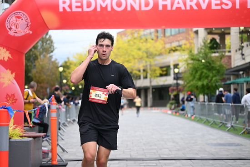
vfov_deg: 19.5
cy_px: 84
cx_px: 125
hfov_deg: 28.8
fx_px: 486
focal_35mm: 70
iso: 640
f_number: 2.8
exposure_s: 1/2000
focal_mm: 70
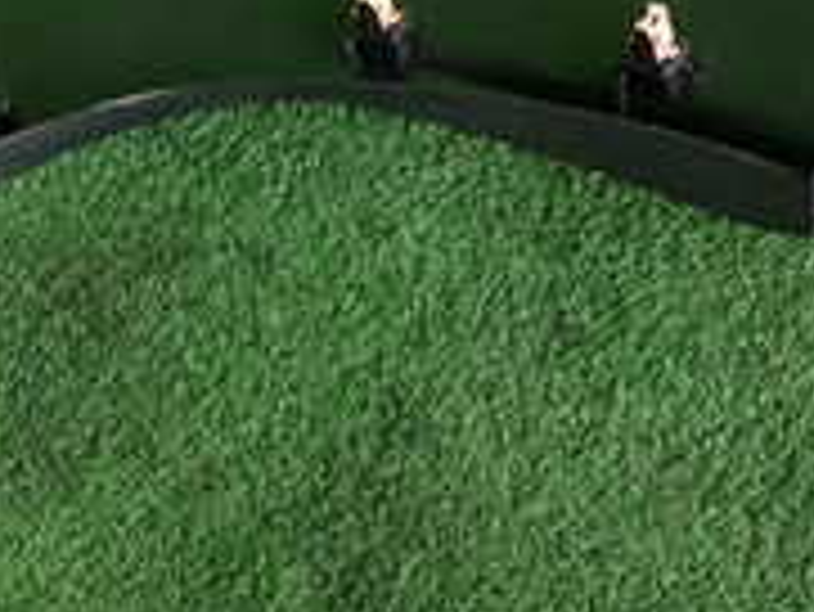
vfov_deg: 17.8
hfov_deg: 23.4
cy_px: 243
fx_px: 1953
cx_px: 243
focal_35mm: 83
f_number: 2
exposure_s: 1/60
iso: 200
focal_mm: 4.5
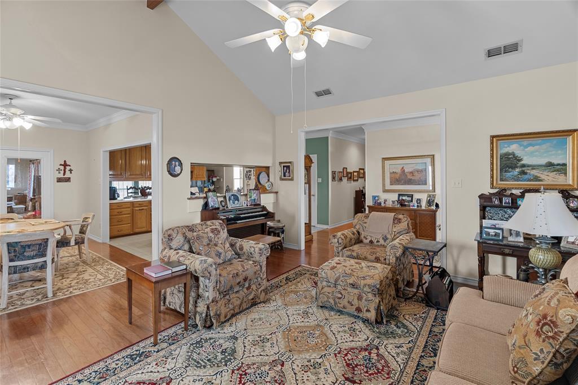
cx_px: 289
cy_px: 192
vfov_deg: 73.8
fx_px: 257
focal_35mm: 16
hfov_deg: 96.7
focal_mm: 16
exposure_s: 4
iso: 100
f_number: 7.1
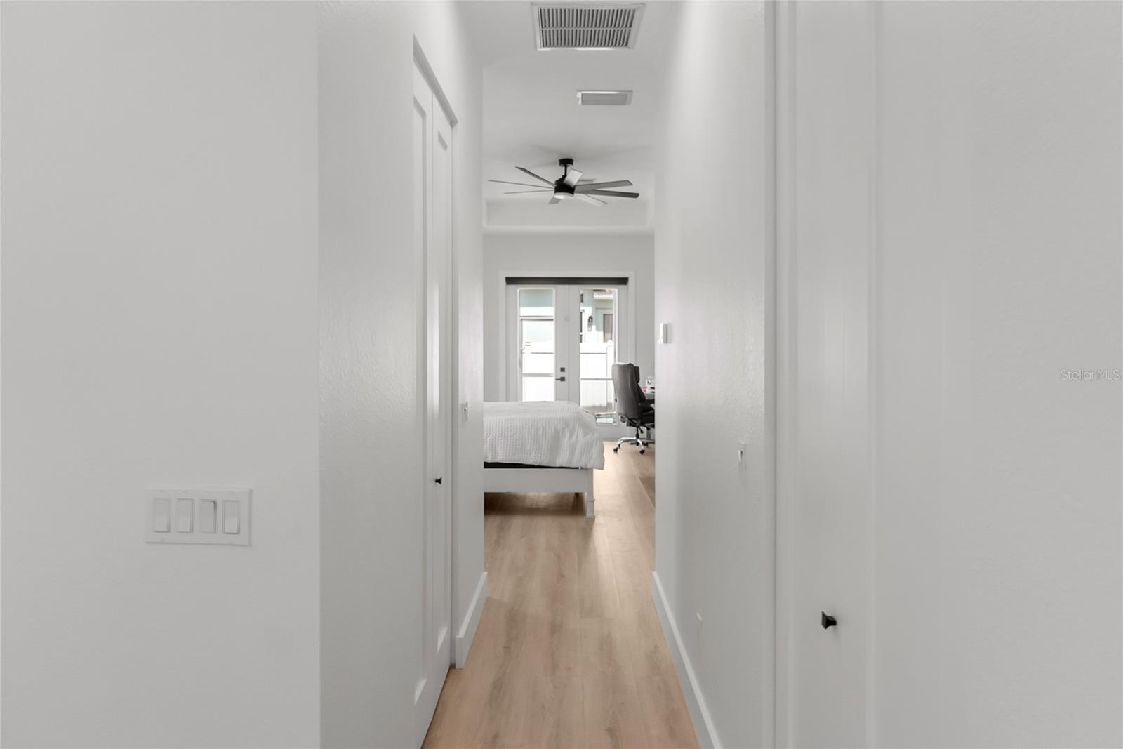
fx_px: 655
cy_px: 374
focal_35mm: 21
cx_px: 562
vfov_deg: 59.5
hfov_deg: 81.2
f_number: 4
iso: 640
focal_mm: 14
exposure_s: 1/500
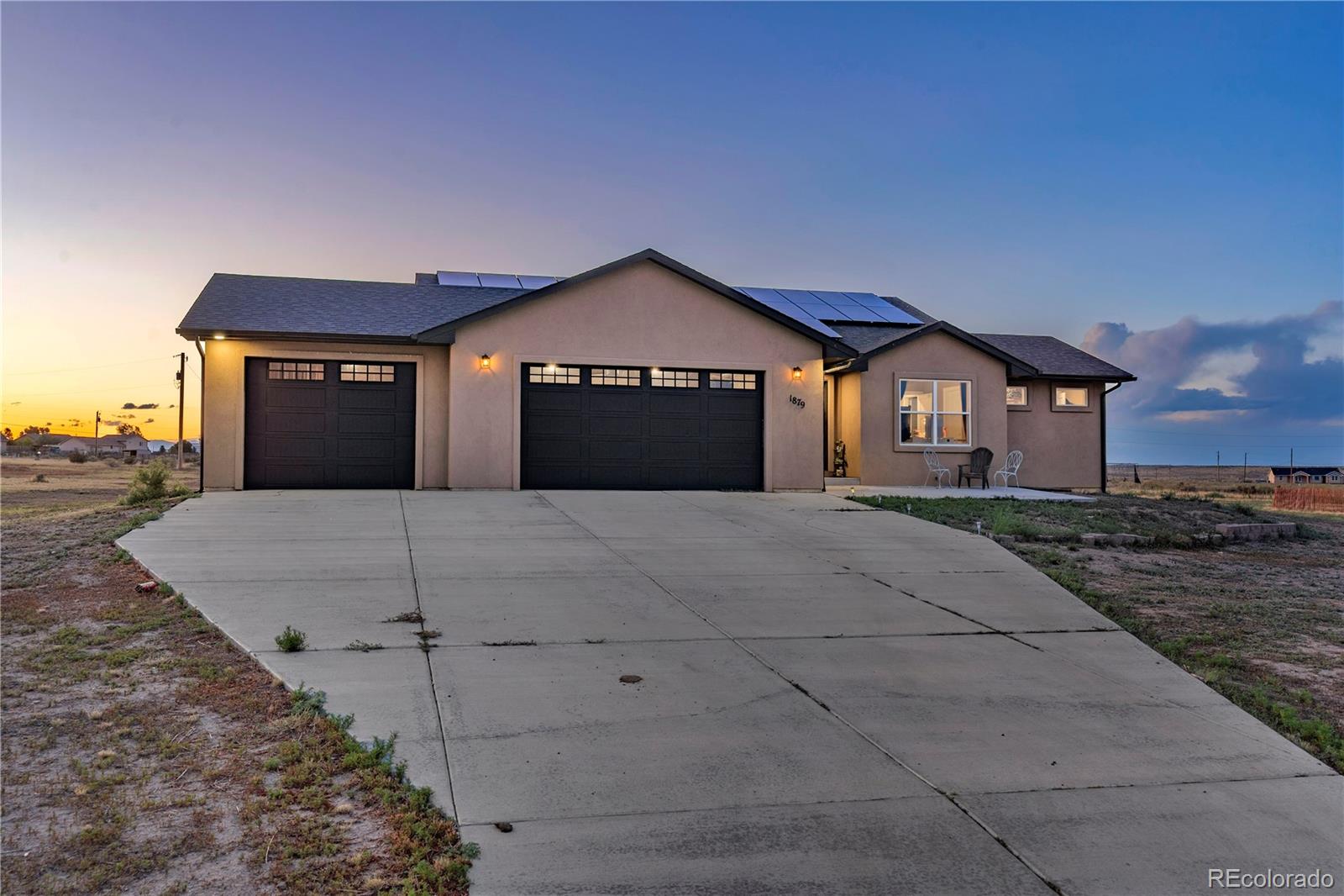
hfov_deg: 65.5
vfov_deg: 46.4
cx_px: 672
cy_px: 448
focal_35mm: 28
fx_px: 1045
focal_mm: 28
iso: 200
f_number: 9
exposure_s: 1/4
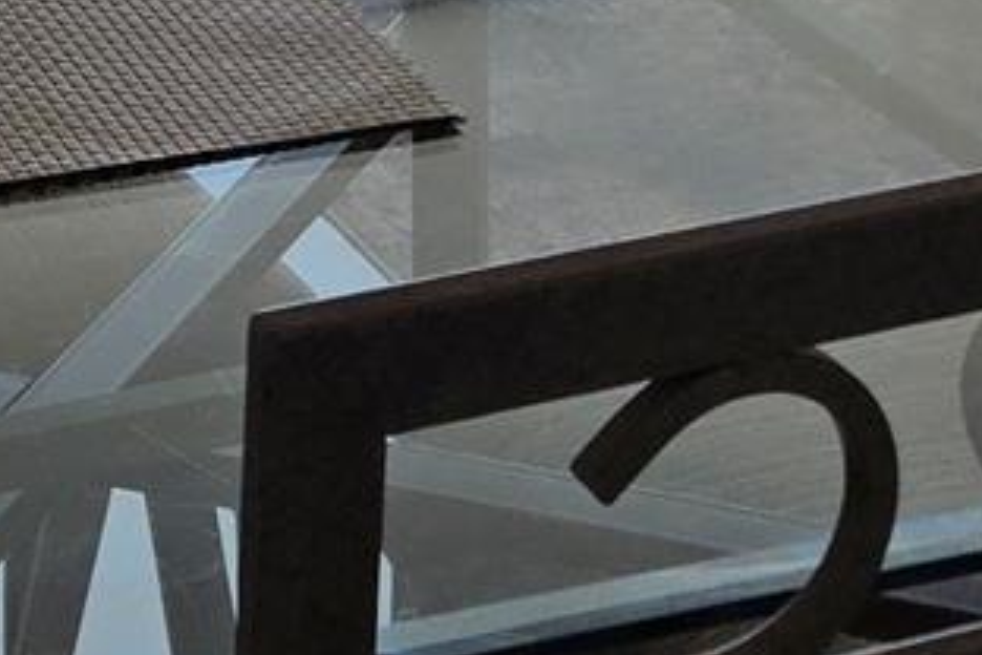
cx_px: 211
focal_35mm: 157
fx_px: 4282
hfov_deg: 13.0
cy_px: -1131
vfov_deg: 7.8
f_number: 1.8
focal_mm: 5.4
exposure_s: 1/641
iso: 25
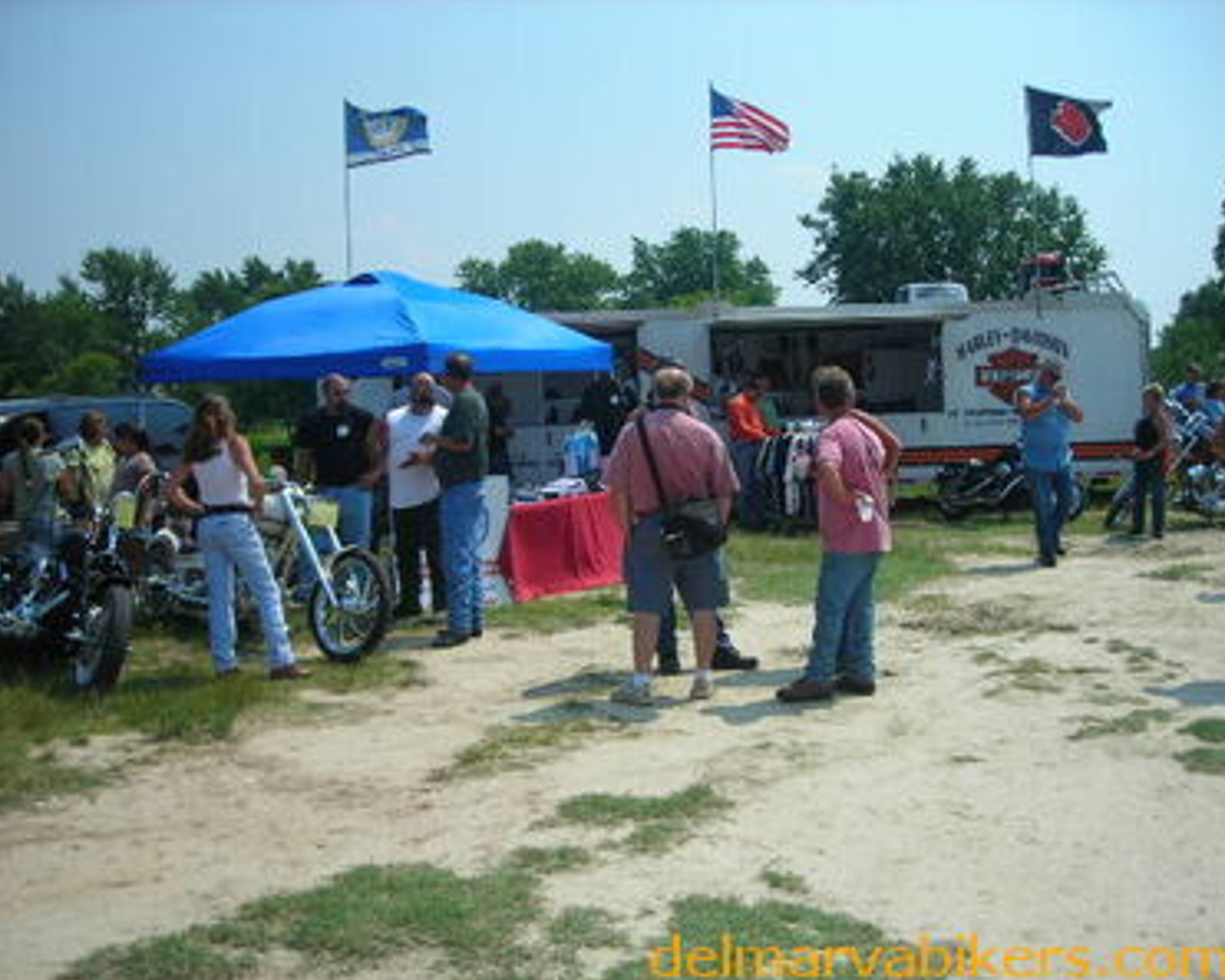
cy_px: 492
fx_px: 1451
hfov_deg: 45.8
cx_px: 581
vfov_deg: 37.4
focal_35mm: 40
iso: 50
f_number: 6.4
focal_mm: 6.3
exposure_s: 1/207
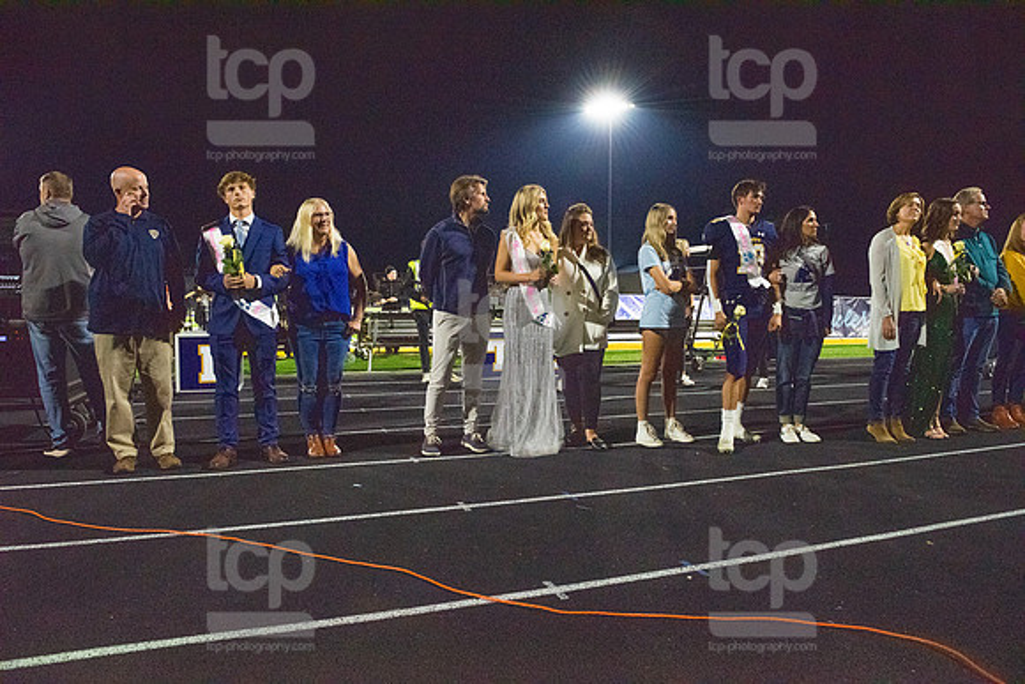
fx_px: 683
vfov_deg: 53.2
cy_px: 342
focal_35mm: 24
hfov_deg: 73.7
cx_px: 512
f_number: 5
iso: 8000
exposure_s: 1/500
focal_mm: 24
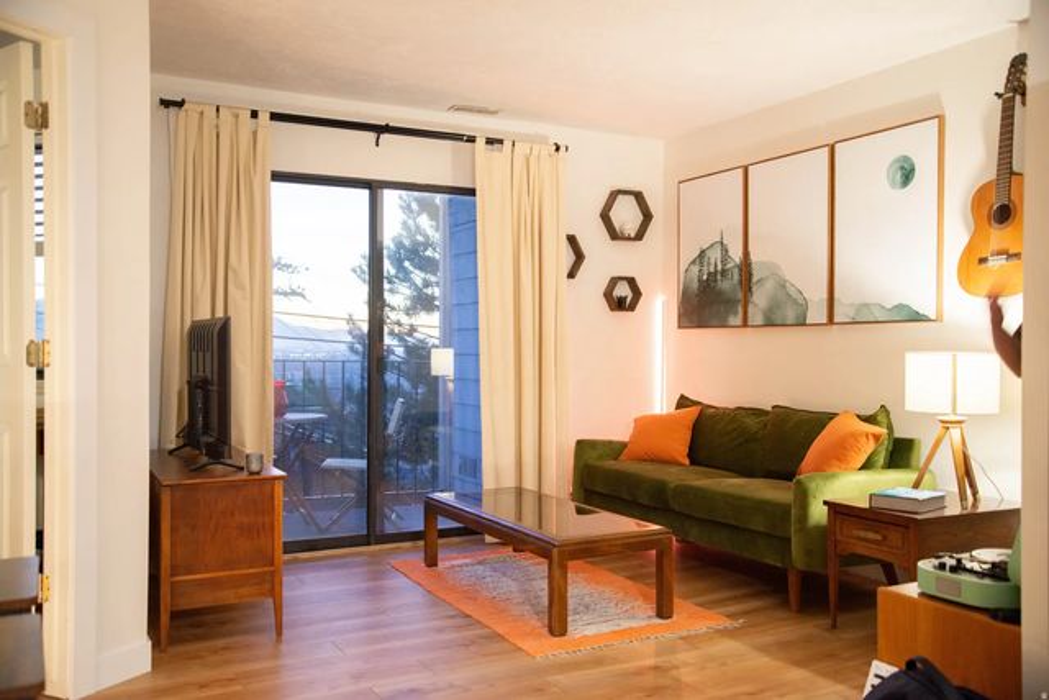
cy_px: 350
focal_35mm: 32
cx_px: 524
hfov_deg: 58.7
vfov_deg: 41.1
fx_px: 933
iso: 560
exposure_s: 1/25
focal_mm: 32
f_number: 4
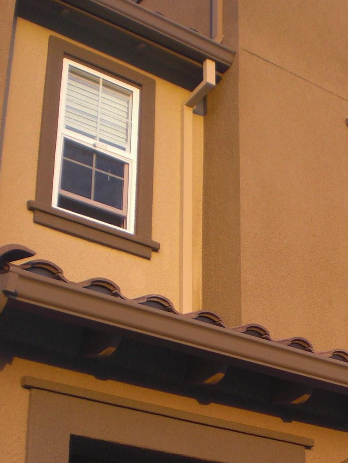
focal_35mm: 73
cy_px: 346
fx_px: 978
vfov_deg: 26.3
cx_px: 304
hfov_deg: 19.8
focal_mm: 6.3
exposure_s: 1/125
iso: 64
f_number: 3.1
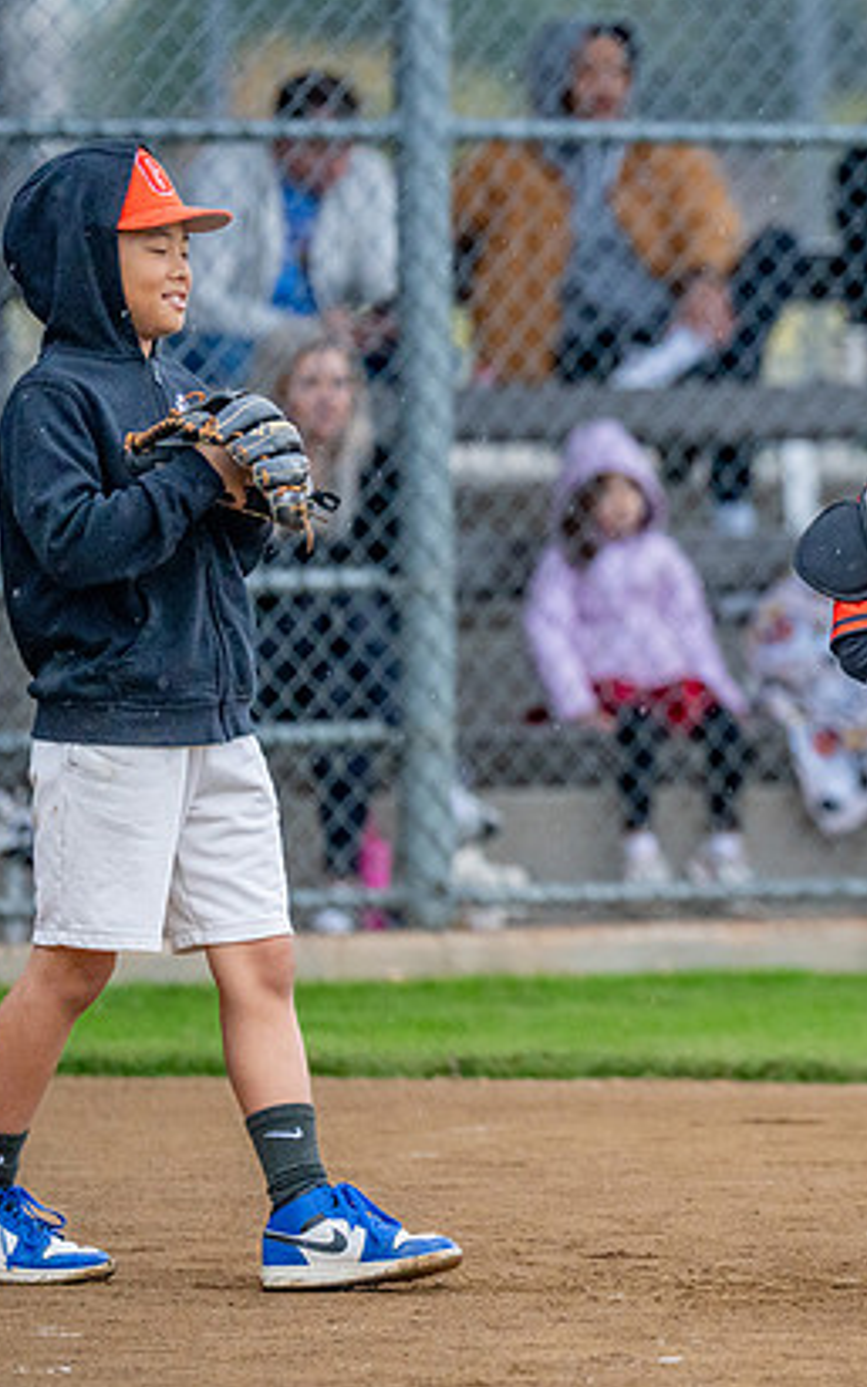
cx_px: 1000
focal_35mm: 376
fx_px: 14210
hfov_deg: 3.5
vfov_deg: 5.6
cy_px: 614
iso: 2000
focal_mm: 200
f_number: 2.8
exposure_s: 1/1000
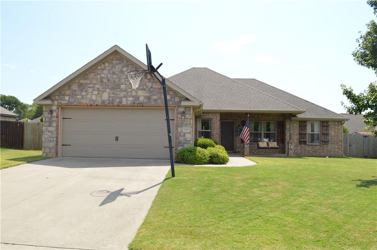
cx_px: 188
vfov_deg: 43.5
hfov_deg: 62.0
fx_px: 314
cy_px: 125
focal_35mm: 30
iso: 100
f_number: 9
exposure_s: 1/200
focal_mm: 20
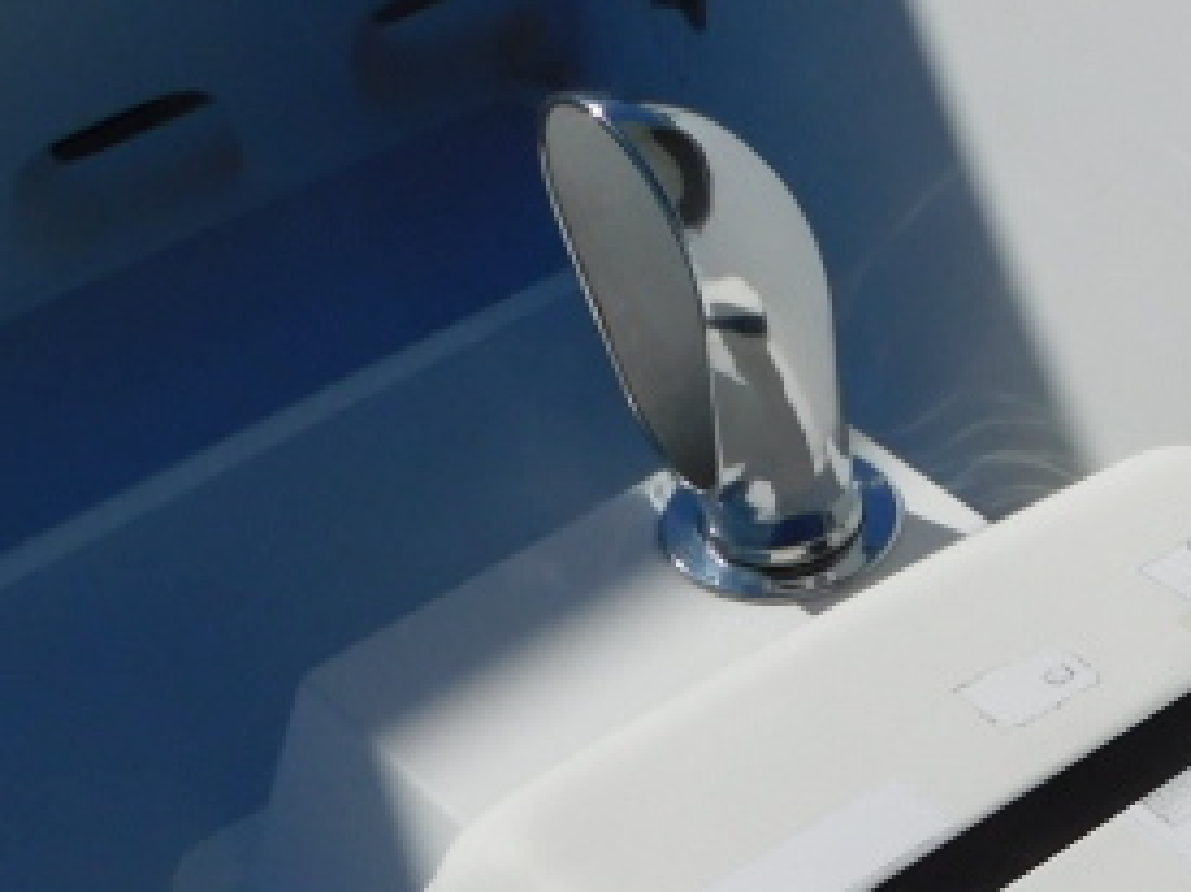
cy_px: 1134
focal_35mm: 67
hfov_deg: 26.4
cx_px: 1351
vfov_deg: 20.2
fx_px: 2304
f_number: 6
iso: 125
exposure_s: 1/1500
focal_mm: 4
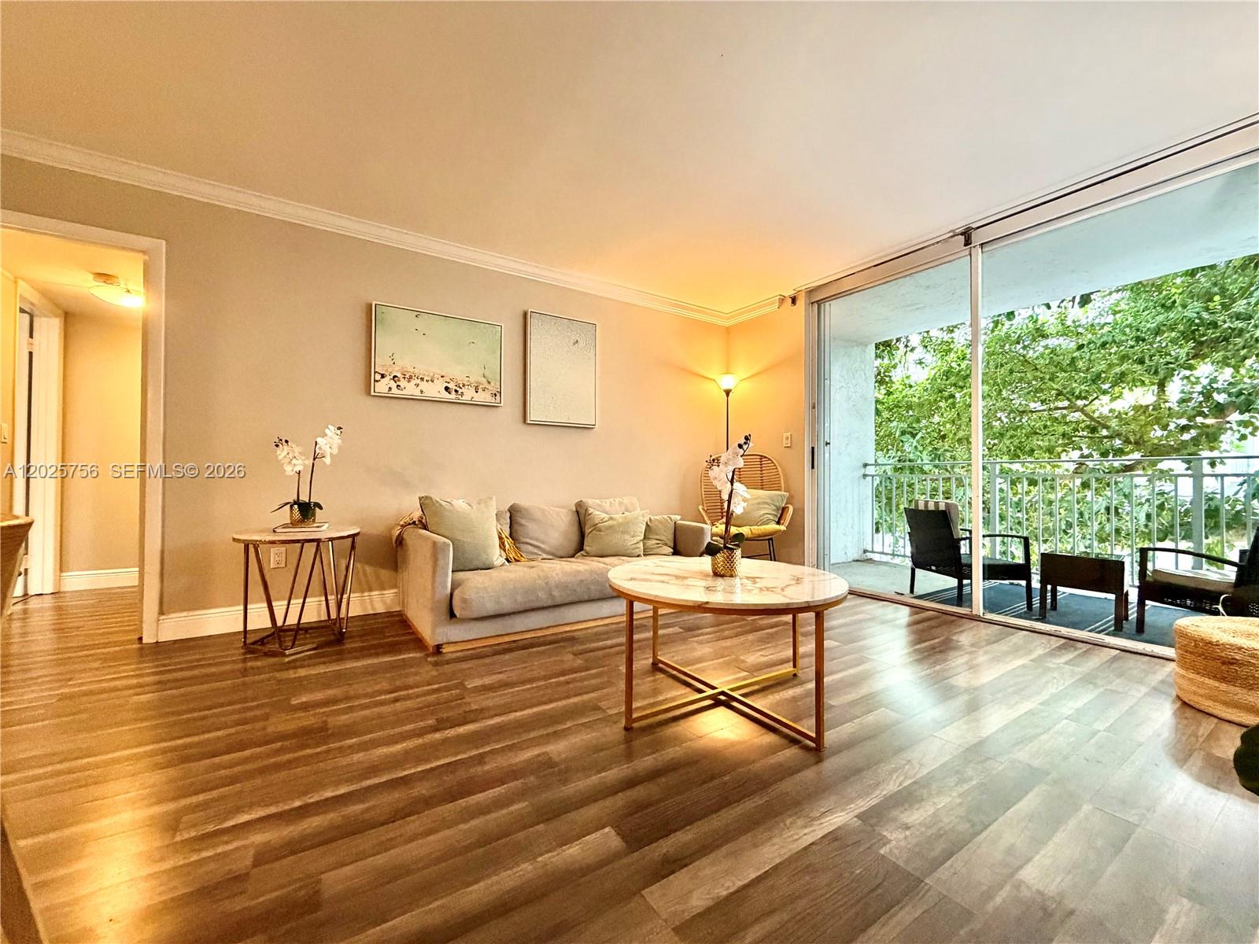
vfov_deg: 85.7
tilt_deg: +0.6
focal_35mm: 14
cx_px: 630
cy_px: 472
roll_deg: -0.1
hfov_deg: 102.1
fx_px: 509
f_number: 2.2
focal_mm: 2.22
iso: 500
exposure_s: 1/60
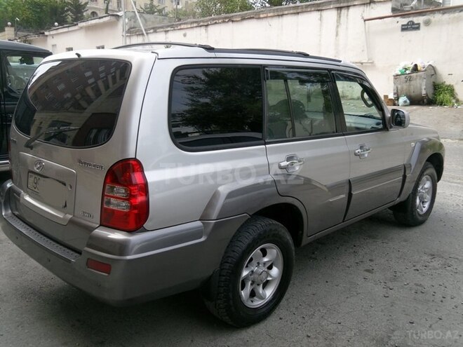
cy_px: 174
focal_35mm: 34
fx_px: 455
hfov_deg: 54.0
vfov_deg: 41.8
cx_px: 232
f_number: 3.6
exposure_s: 1/250
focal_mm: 6
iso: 80
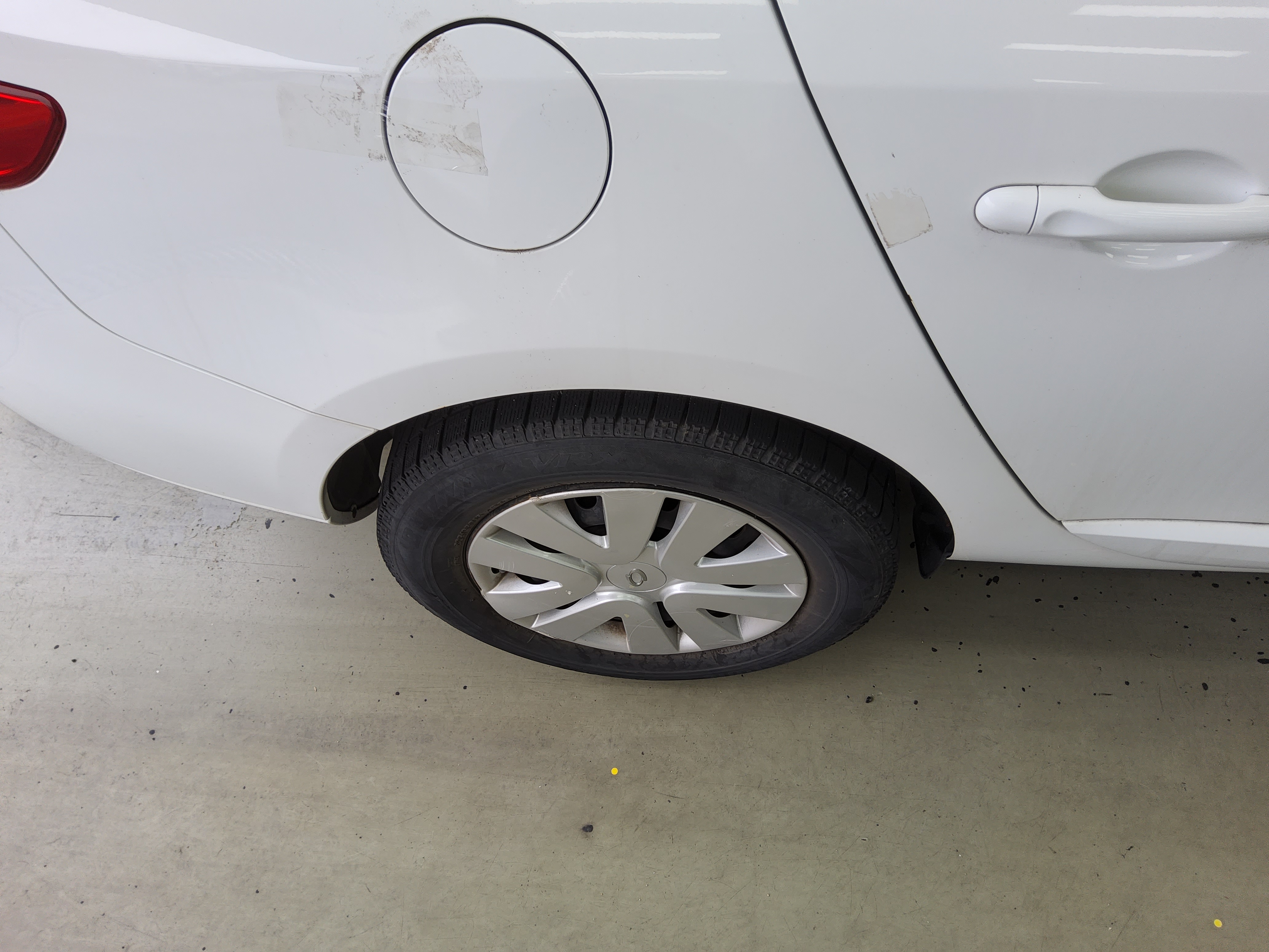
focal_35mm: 25
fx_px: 916
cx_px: 634
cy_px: 476
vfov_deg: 54.9
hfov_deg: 69.4
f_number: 2
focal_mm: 3.08
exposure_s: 1/123
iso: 32
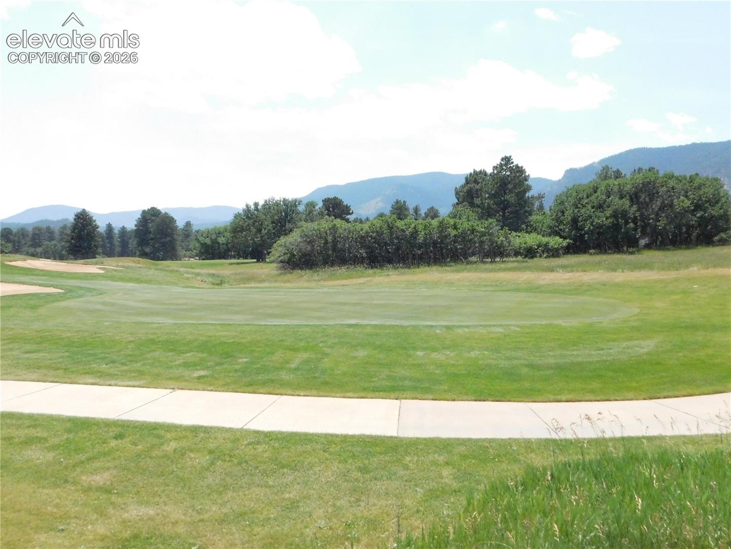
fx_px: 634
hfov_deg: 60.0
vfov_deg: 46.8
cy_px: 274
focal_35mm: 30
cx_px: 366
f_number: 6.4
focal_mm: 5.3
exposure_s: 1/1500
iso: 800
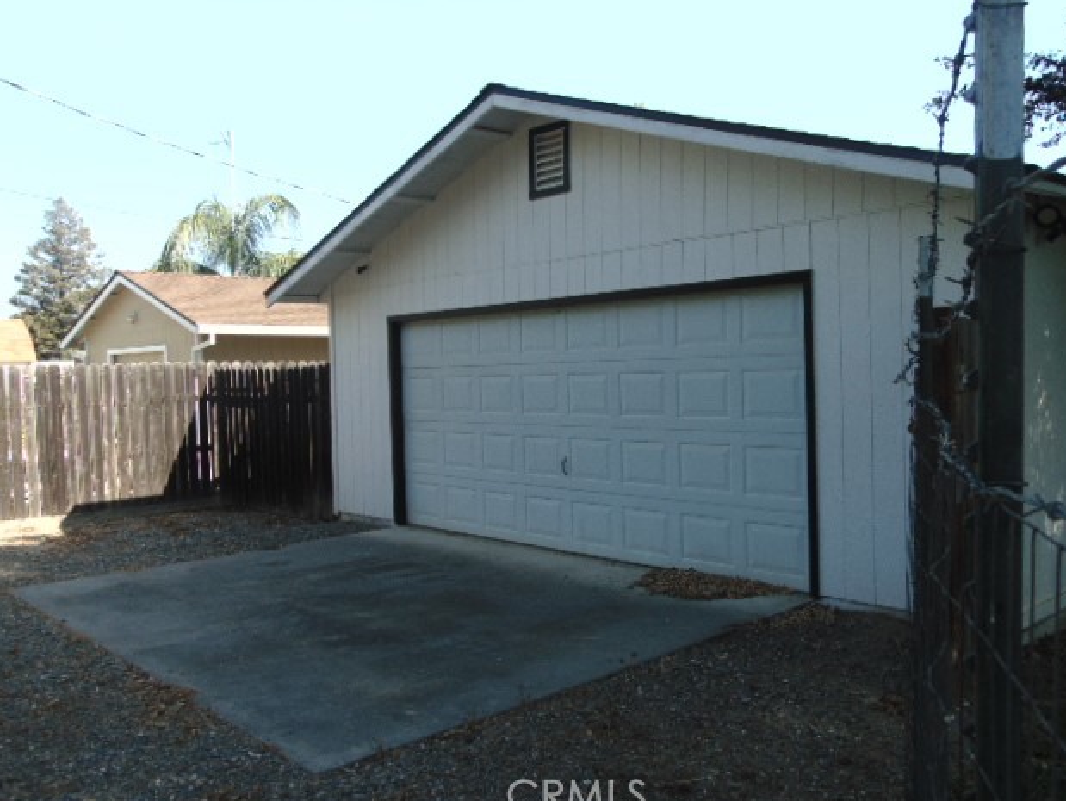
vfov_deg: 45.5
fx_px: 955
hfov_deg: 58.3
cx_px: 537
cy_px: 407
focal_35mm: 31
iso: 80
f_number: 3.1
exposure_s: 1/500
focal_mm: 5.4
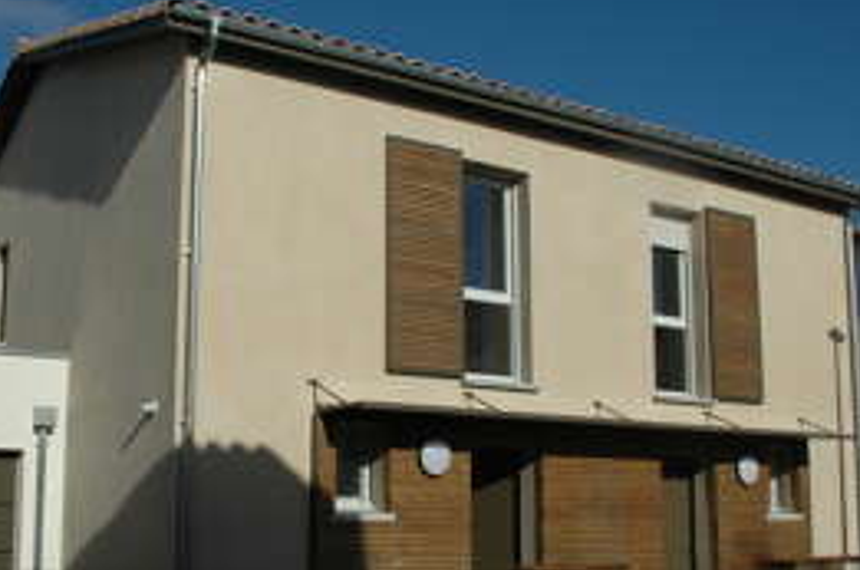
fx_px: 1073
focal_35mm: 45
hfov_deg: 43.5
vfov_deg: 29.7
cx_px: 362
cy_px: 349
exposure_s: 1/500
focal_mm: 20
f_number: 11
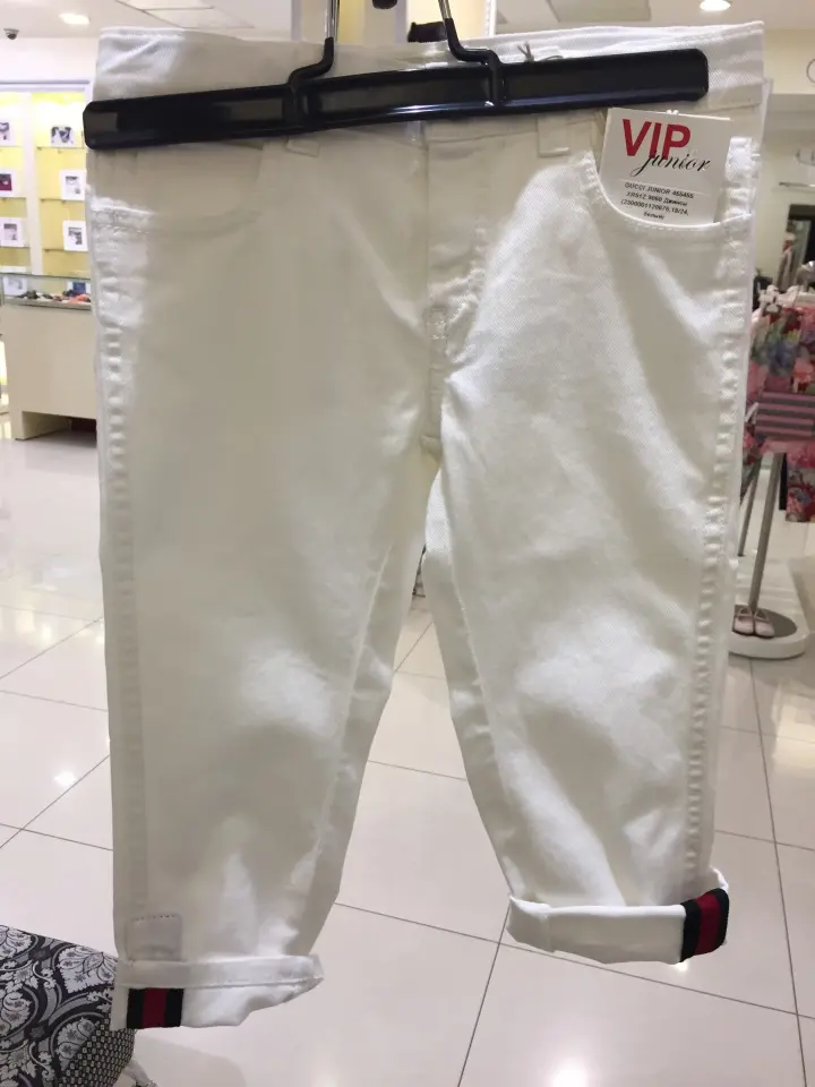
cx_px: 408
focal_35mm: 29
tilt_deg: -17.4
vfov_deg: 61.7
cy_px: 544
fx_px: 910
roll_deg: -2.8
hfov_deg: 48.2
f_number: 2.2
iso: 50
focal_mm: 4.15
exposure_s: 1/33
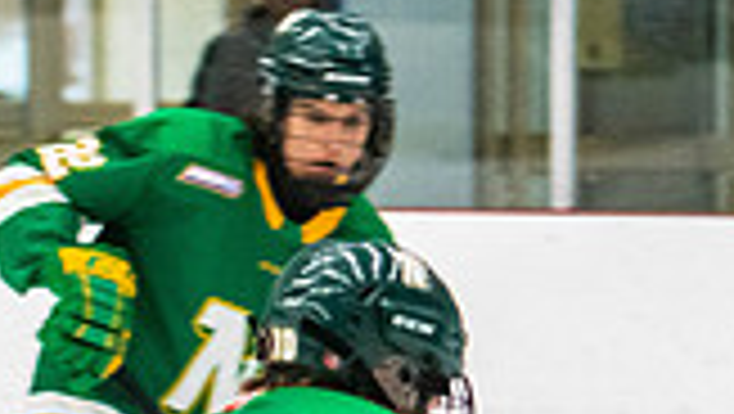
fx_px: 9915
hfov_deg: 4.2
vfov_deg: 2.4
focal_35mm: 509
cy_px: 799
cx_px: 579
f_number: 2.8
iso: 1800
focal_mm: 86
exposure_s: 1/640
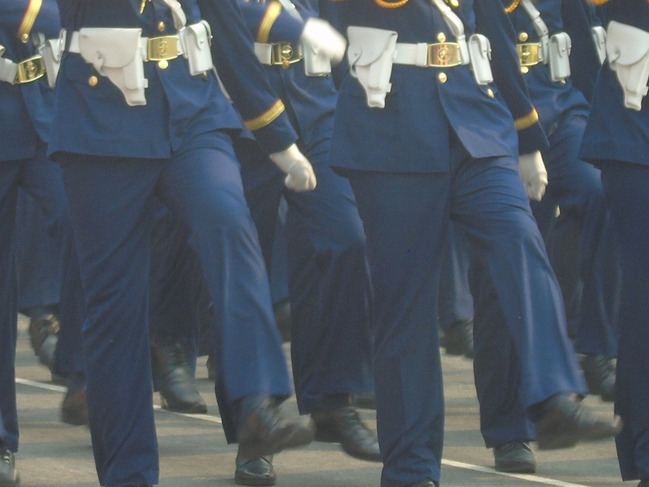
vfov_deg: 4.1
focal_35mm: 361
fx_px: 6769
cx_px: 126
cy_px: 5
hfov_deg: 5.5
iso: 160
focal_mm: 29
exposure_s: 1/200
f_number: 4.9
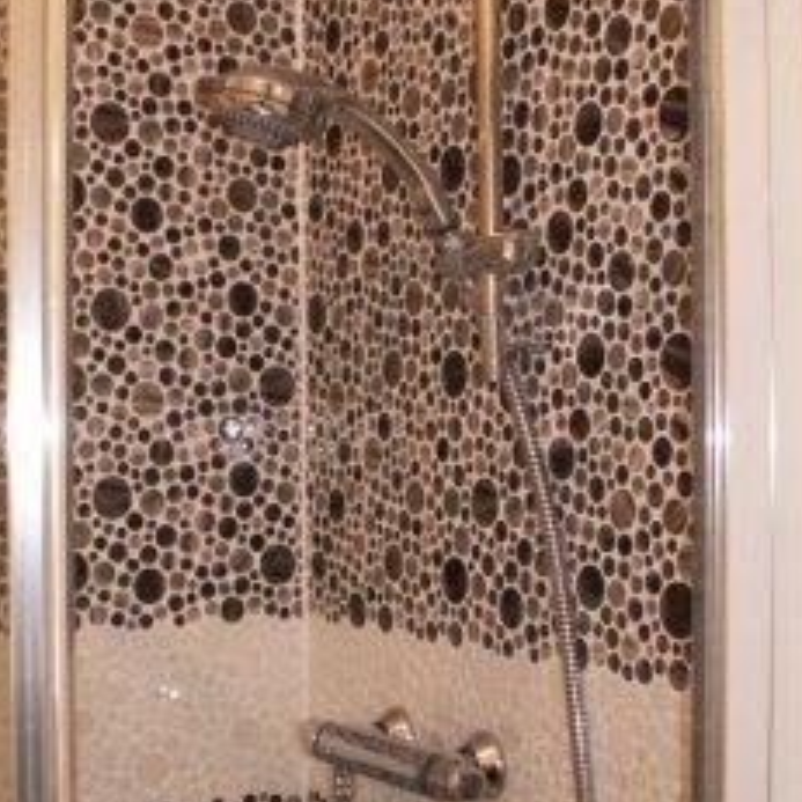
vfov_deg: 28.5
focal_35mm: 60
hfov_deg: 28.5
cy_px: 479
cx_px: 285
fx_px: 1573
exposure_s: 1/40
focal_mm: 5.86
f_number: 2.8
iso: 160
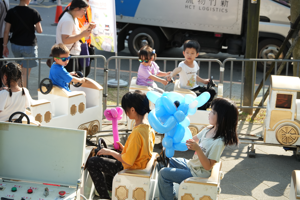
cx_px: 150
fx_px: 655
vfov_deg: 17.4
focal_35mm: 79
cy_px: 100
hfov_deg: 25.8
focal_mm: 78.6
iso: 1000
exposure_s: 1/1000
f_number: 5.6
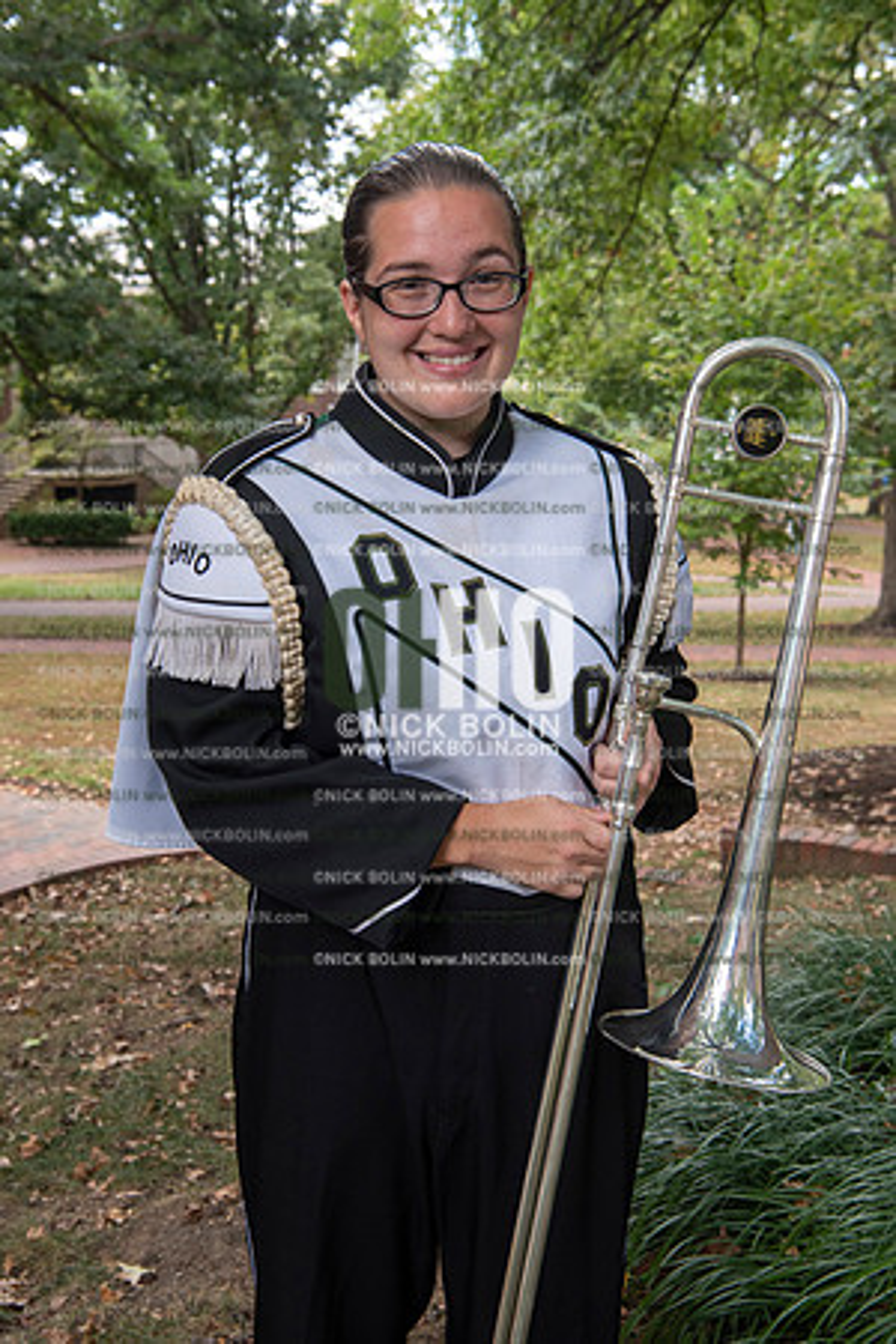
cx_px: 448
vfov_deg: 41.1
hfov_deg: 28.1
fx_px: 1792
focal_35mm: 48
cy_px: 672
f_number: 8
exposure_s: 1/100
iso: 500
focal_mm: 48
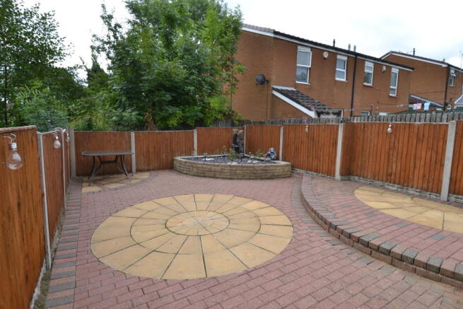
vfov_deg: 67.4
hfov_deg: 90.0
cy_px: 154
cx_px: 232
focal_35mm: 18
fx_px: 232
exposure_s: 1/125
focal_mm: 12
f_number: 8
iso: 100
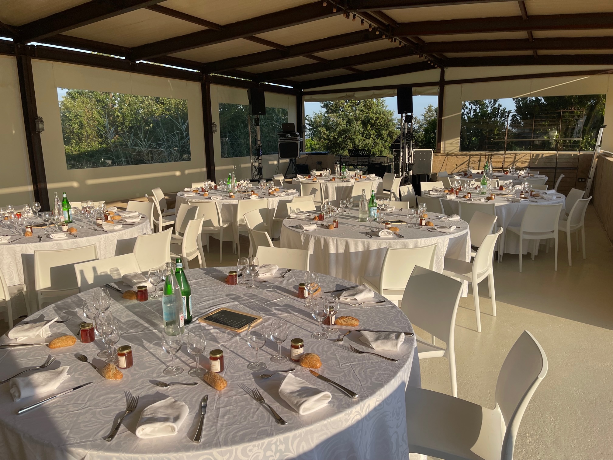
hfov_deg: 67.3
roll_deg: +1.8
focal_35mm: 26
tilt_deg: -11.2
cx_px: 306
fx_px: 460
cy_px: 230
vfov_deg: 53.1
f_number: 1.6
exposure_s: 1/2857
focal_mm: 5.1
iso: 32
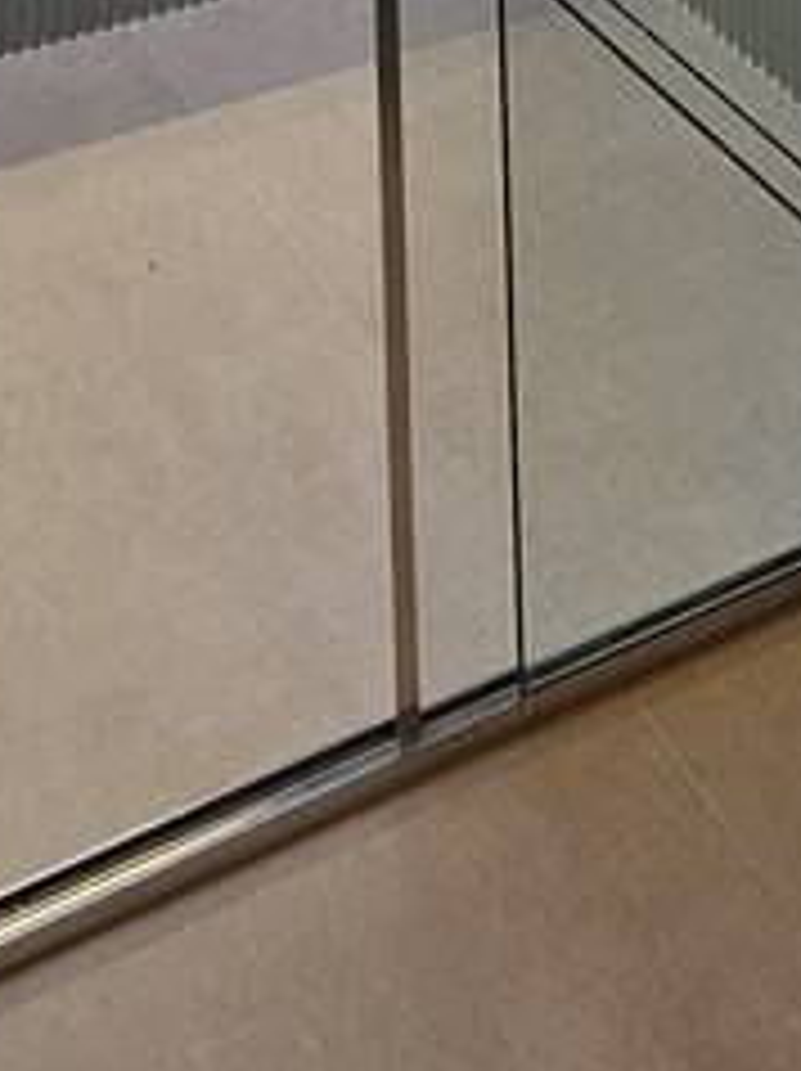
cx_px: 171
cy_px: -1102
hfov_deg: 24.4
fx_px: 1824
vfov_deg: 18.8
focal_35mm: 59
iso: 64
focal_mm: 2.2
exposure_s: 1/120
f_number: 2.2
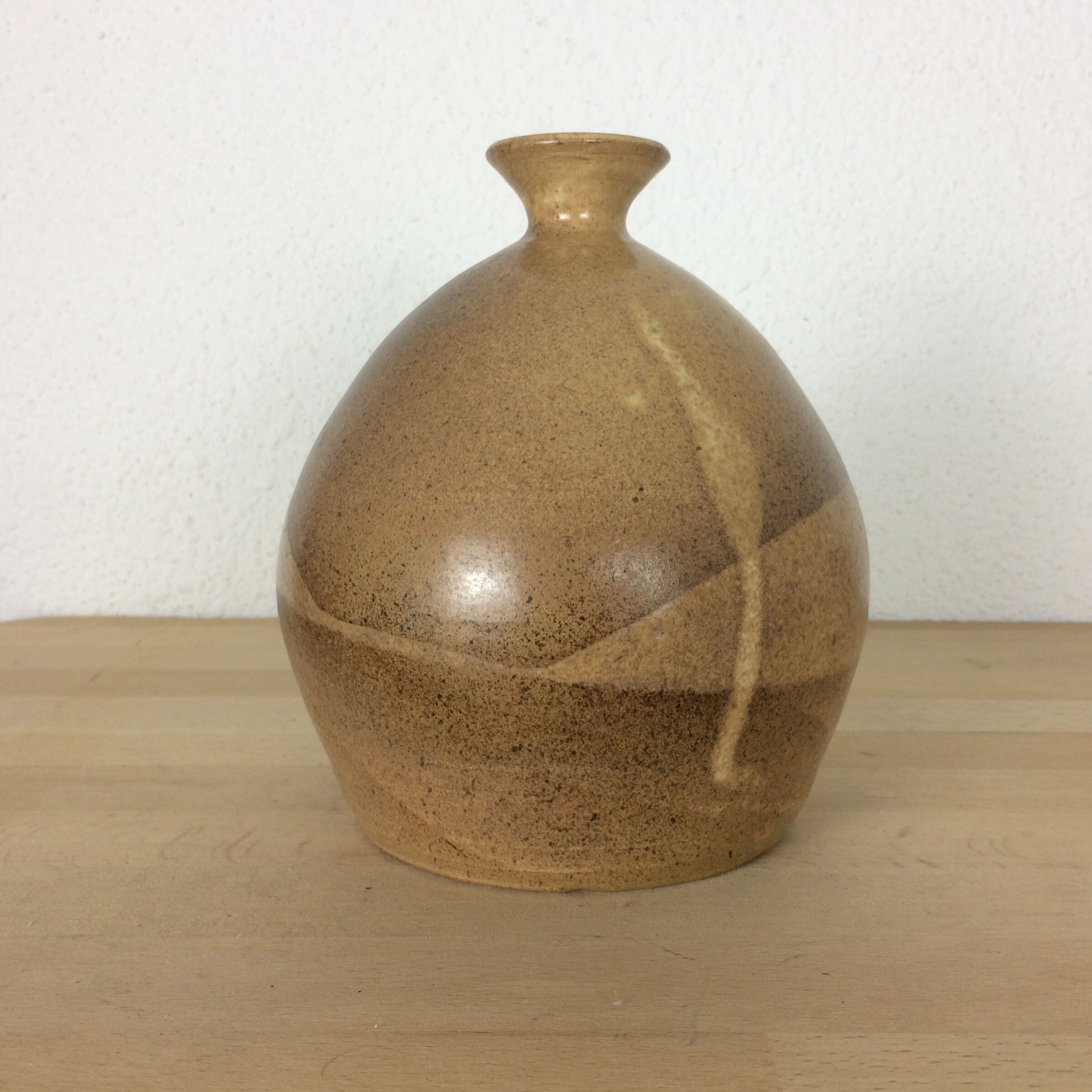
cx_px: 599
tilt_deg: -6.6
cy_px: 535
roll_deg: -0.5
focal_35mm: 35
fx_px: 1249
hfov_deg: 47.2
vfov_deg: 47.2
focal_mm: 4.15
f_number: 2.2
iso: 50
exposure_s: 1/50
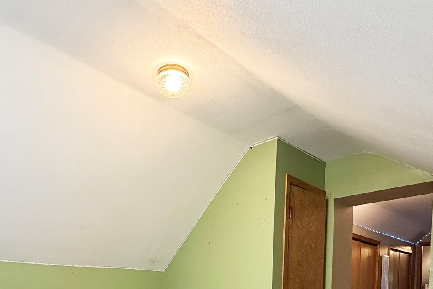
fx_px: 349
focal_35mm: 29
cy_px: 294
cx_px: 190
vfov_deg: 39.3
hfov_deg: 63.4
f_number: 2.2
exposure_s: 1/60
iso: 400
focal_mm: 2.22
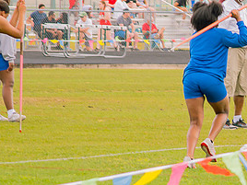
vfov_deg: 2.8
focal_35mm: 530
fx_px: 3782
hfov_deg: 3.7
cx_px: 270
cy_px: 111
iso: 200
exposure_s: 1/200
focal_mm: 120
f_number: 4
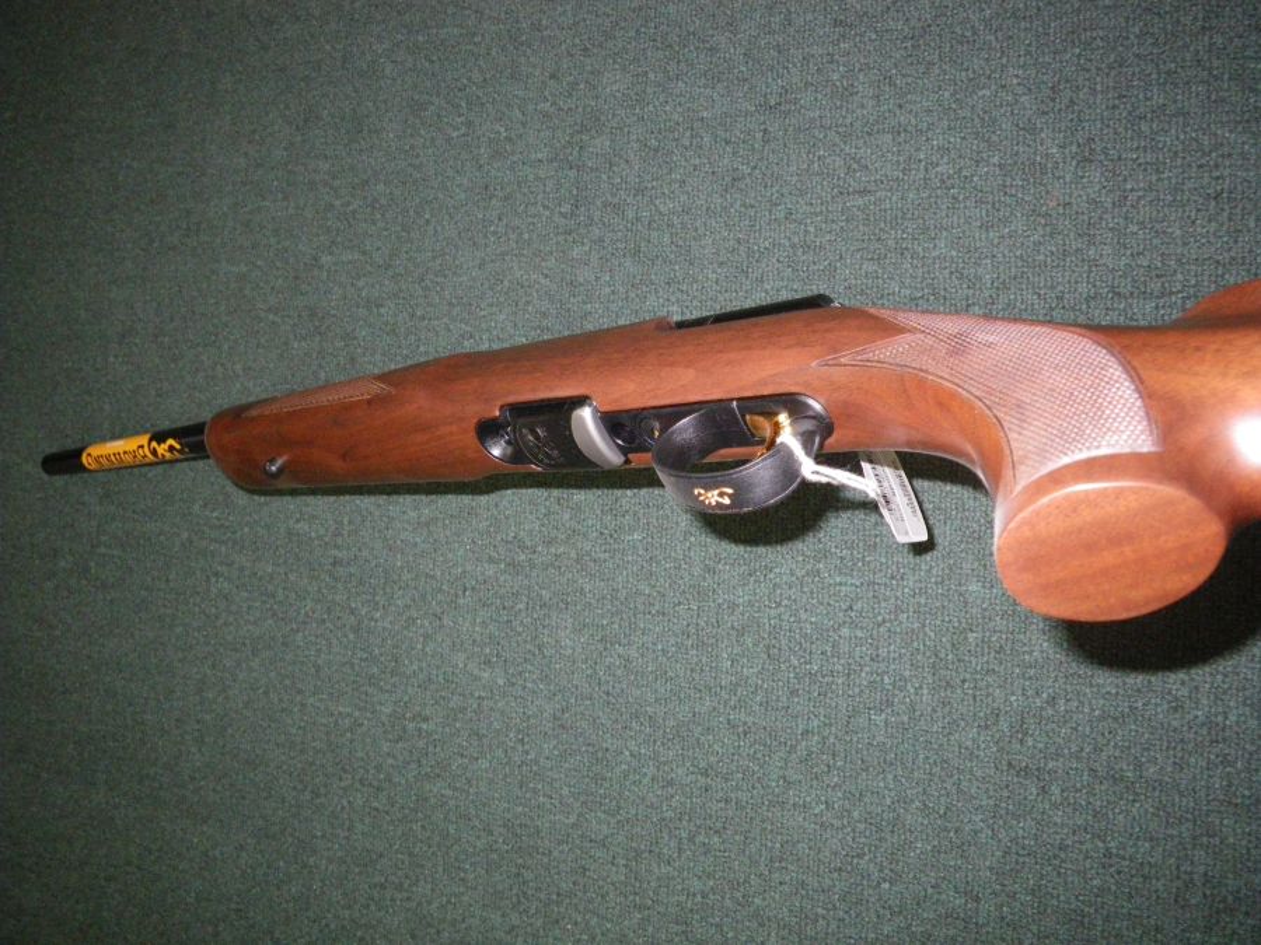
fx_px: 1020
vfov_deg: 49.7
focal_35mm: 28
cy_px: 472
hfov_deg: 63.4
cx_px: 630
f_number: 3.5
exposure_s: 1/50
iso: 400
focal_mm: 5
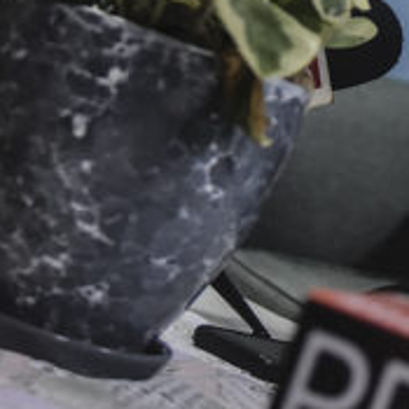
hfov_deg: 14.3
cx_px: 457
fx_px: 1591
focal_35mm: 119
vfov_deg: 14.3
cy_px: -44
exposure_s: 1/200
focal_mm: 24
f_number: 2.8
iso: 2000
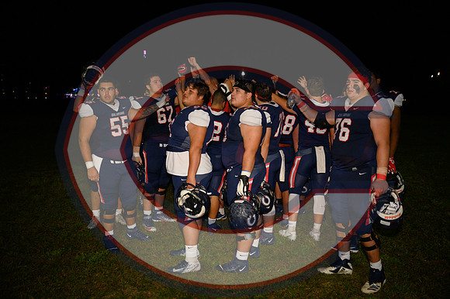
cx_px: 225
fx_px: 412
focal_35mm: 33
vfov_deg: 39.9
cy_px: 150
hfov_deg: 57.3
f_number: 2.8
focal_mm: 33
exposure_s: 1/3200
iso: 10000
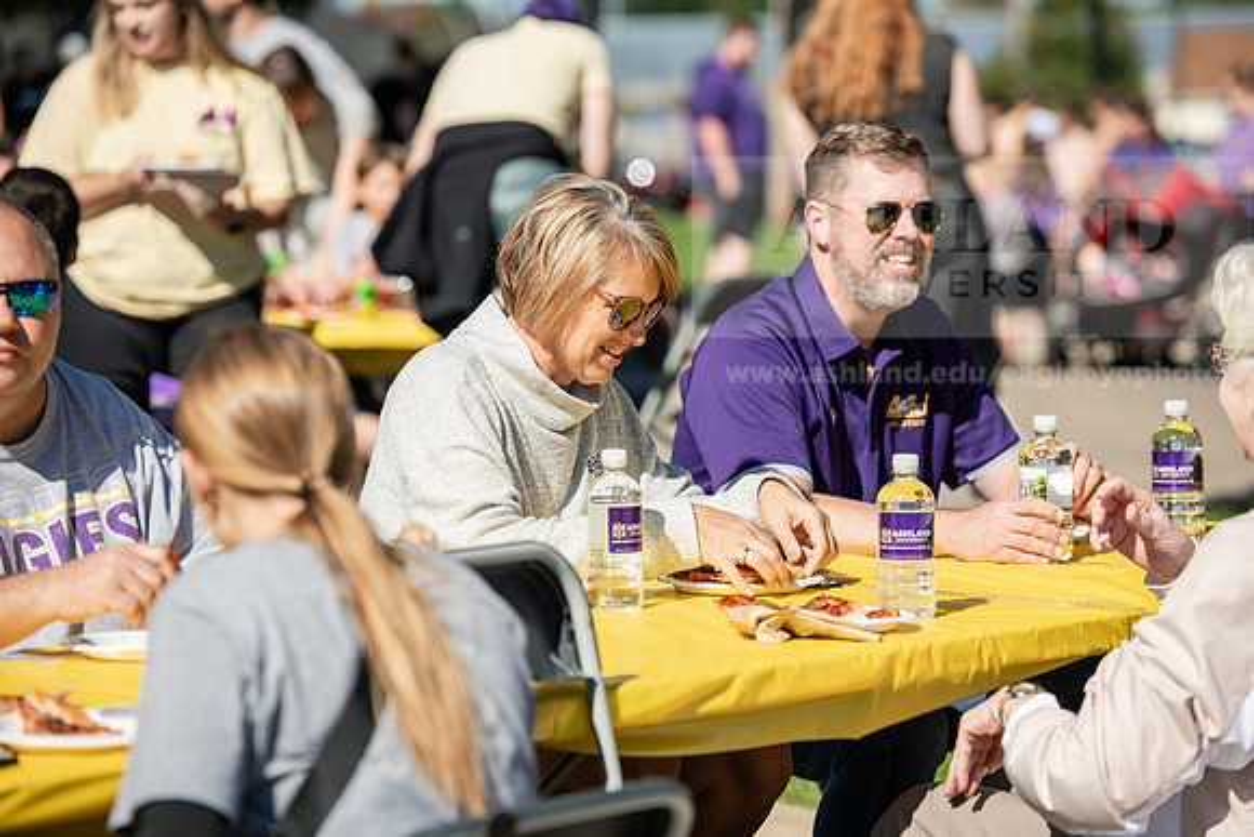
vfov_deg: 9.5
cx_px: 627
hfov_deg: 14.2
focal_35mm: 145
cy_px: 418
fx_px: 5052
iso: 80
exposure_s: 1/800
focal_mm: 145
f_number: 4
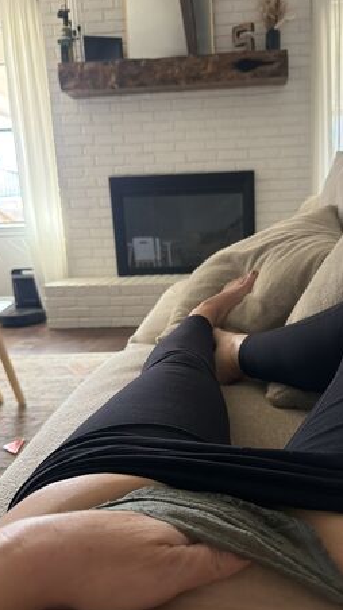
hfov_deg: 42.5
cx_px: 217
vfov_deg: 69.9
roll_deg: +2.1
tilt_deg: -11.8
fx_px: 437
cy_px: 307
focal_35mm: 27
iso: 400
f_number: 1.78
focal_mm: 6.76
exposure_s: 1/60
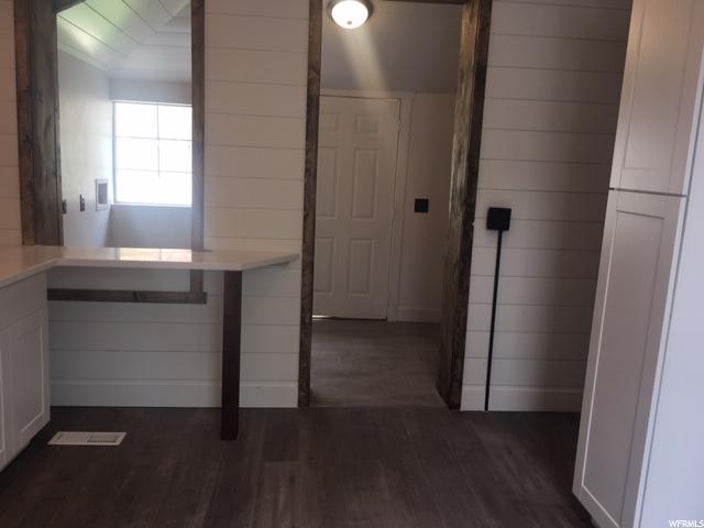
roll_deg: -1.6
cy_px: 264
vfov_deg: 48.2
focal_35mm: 29
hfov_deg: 61.7
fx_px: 590
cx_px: 352
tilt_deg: -8.9
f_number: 2.2
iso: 25
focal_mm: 4.15
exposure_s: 1/57
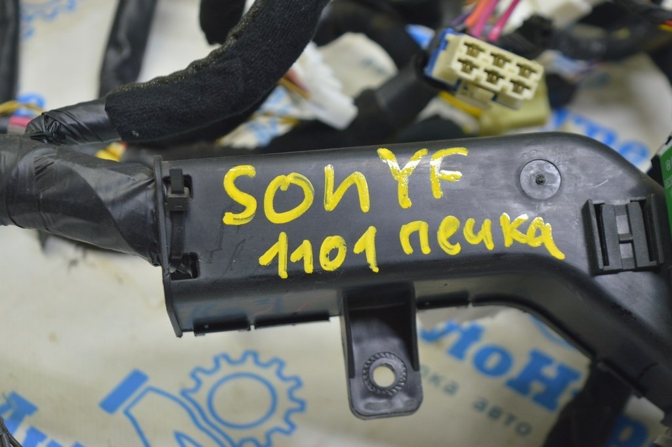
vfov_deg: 16.5
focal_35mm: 82
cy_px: 224
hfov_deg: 24.6
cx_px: 336
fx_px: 1539
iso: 400
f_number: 5.6
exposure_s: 1/20
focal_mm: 55
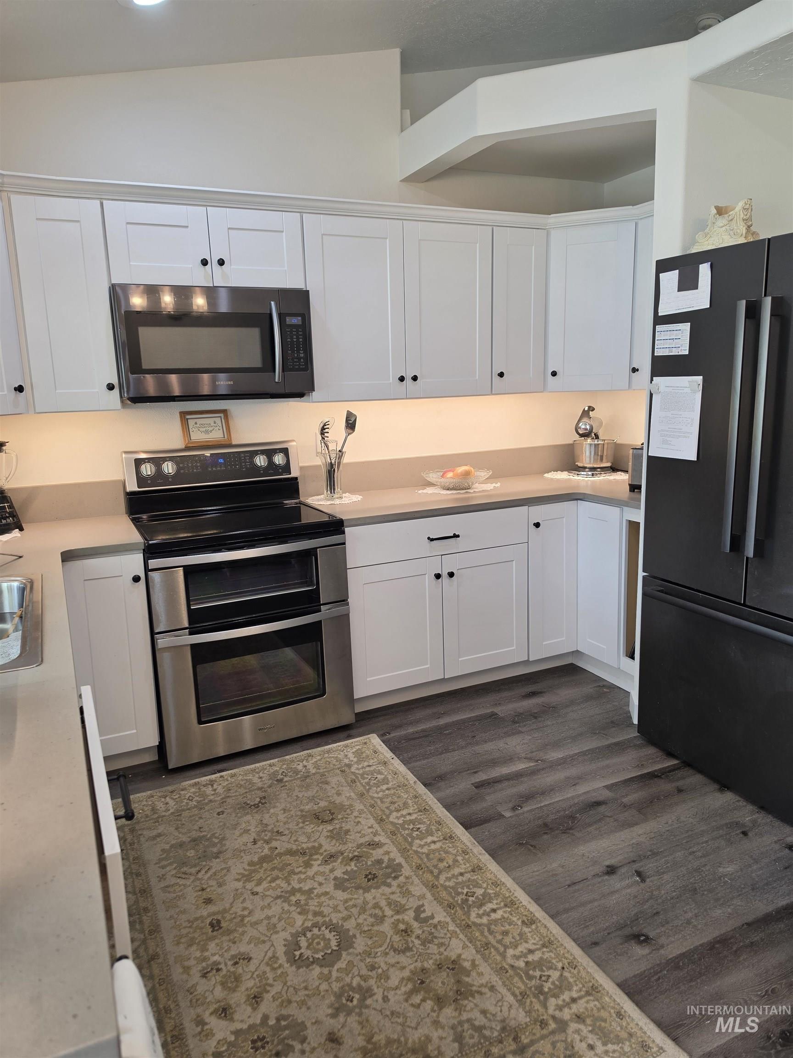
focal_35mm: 23
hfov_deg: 58.9
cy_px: 529
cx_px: 396
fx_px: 703
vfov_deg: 73.9
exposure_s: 1/120
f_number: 1.4
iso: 50
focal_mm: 6.5
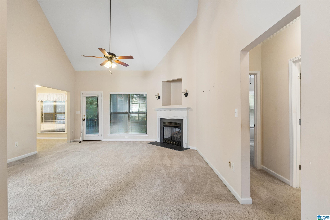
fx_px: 147
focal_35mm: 16
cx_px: 165
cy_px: 110
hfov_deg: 96.7
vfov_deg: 73.7
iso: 400
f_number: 13
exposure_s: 1/3.33
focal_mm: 16
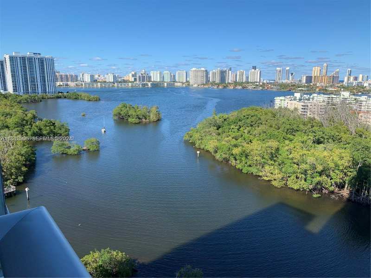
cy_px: 139
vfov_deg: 53.1
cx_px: 186
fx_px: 279
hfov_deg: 67.3
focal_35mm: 26
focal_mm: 4.25
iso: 25
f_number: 1.8
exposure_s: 1/1661
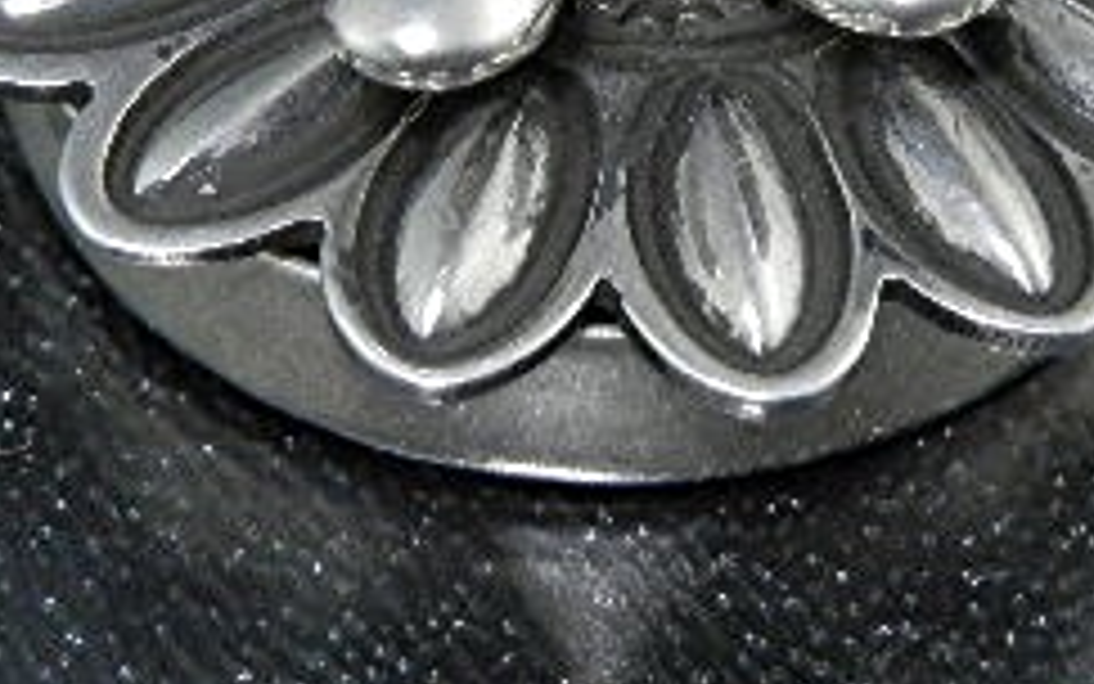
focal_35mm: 165
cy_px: -58
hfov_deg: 12.7
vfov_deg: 7.9
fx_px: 4921
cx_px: 617
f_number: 8
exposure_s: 1/30
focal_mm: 10.6
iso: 800
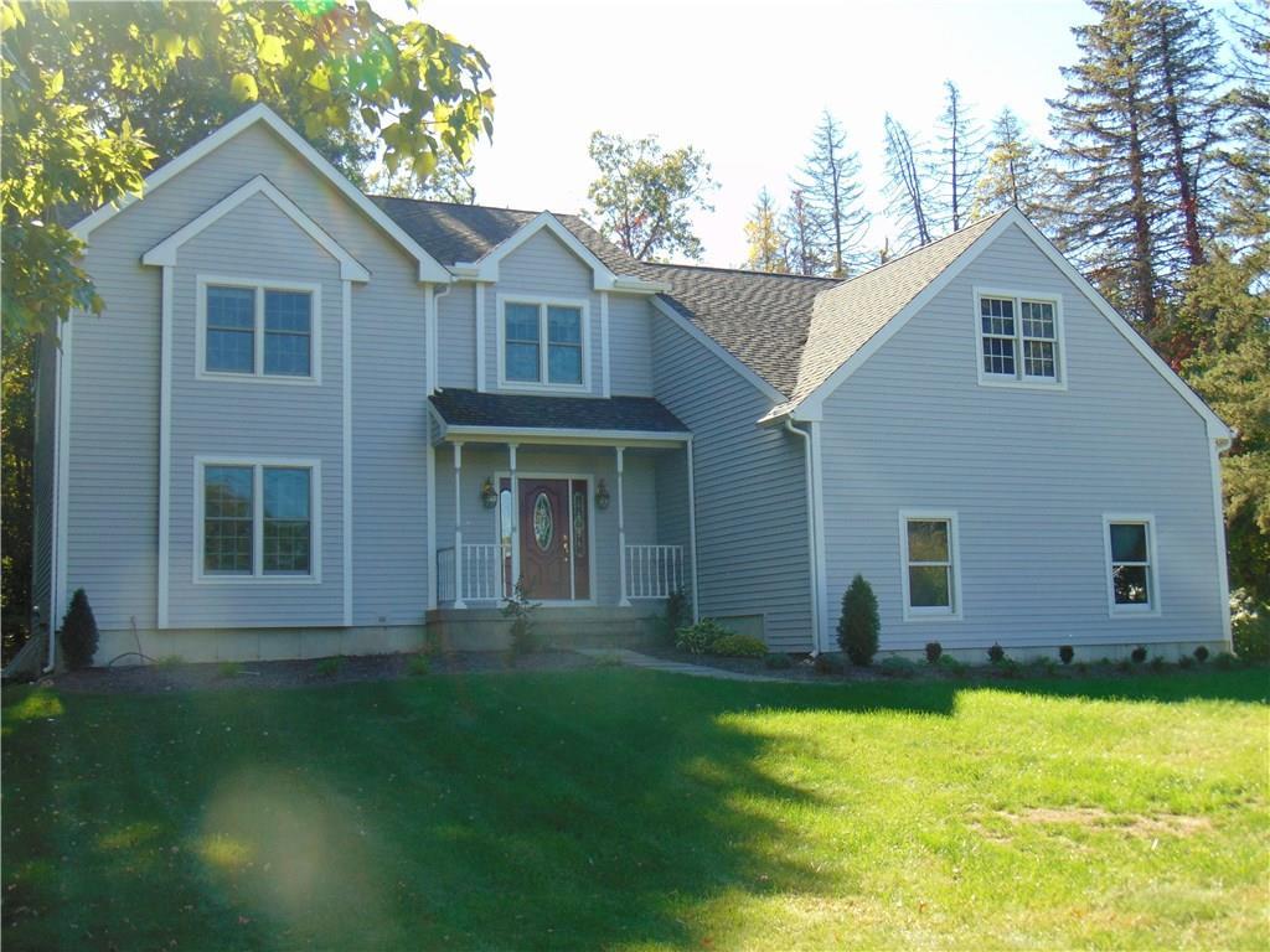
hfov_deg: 44.8
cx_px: 635
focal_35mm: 42
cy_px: 476
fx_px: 1541
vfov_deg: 34.3
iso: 80
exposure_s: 1/250
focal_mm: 7.6
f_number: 3.3
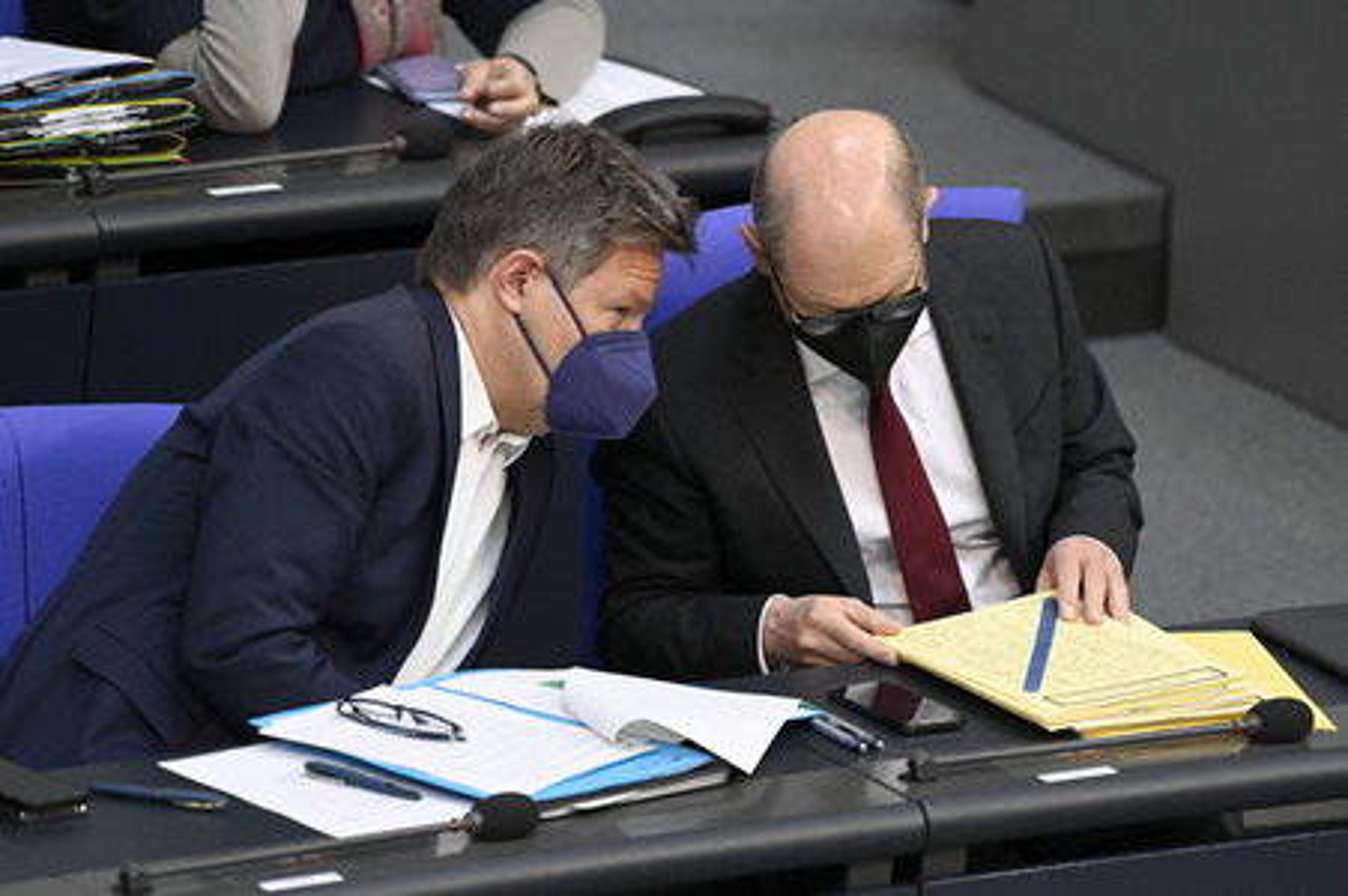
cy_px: 448
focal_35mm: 420
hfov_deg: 4.9
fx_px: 15715
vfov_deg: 3.3
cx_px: 674
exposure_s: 1/400
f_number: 5.6
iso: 8000
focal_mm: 420
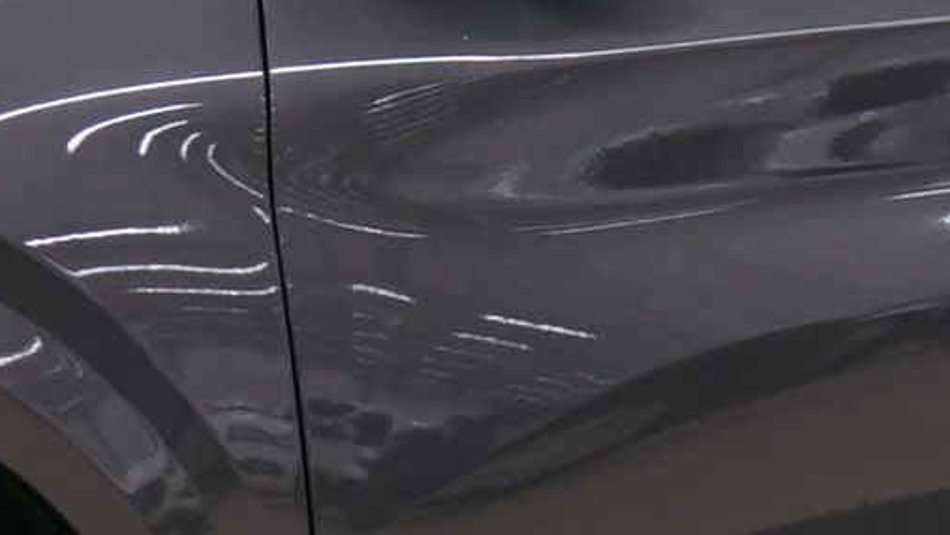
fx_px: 10886
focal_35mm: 432
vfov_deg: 2.8
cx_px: 188
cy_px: -186
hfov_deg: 5.0
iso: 400
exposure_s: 1/8
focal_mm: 53
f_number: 5
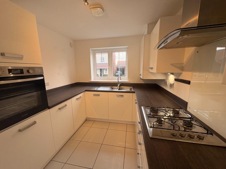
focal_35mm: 14
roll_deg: +1.5
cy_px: 84
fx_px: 91
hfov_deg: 102.1
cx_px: 113
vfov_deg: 85.7
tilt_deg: -9.7
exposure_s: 1/99
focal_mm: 2.22
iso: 80
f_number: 2.2
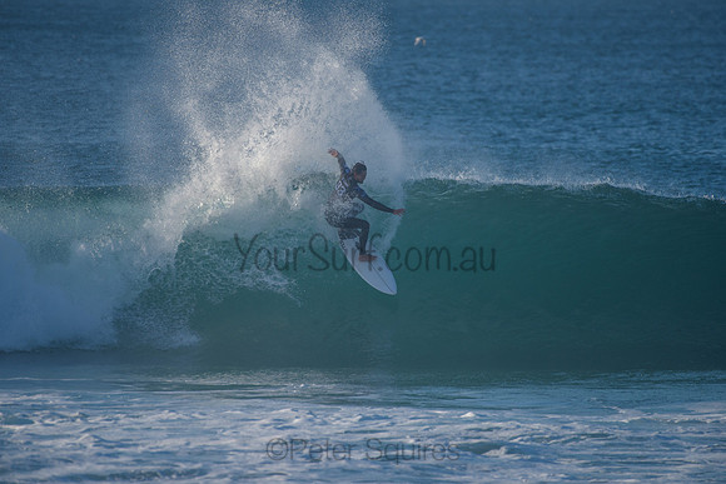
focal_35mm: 540
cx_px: 364
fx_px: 10886
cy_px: 230
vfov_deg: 2.5
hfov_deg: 3.8
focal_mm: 500
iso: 320
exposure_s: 1/2000
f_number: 5.6
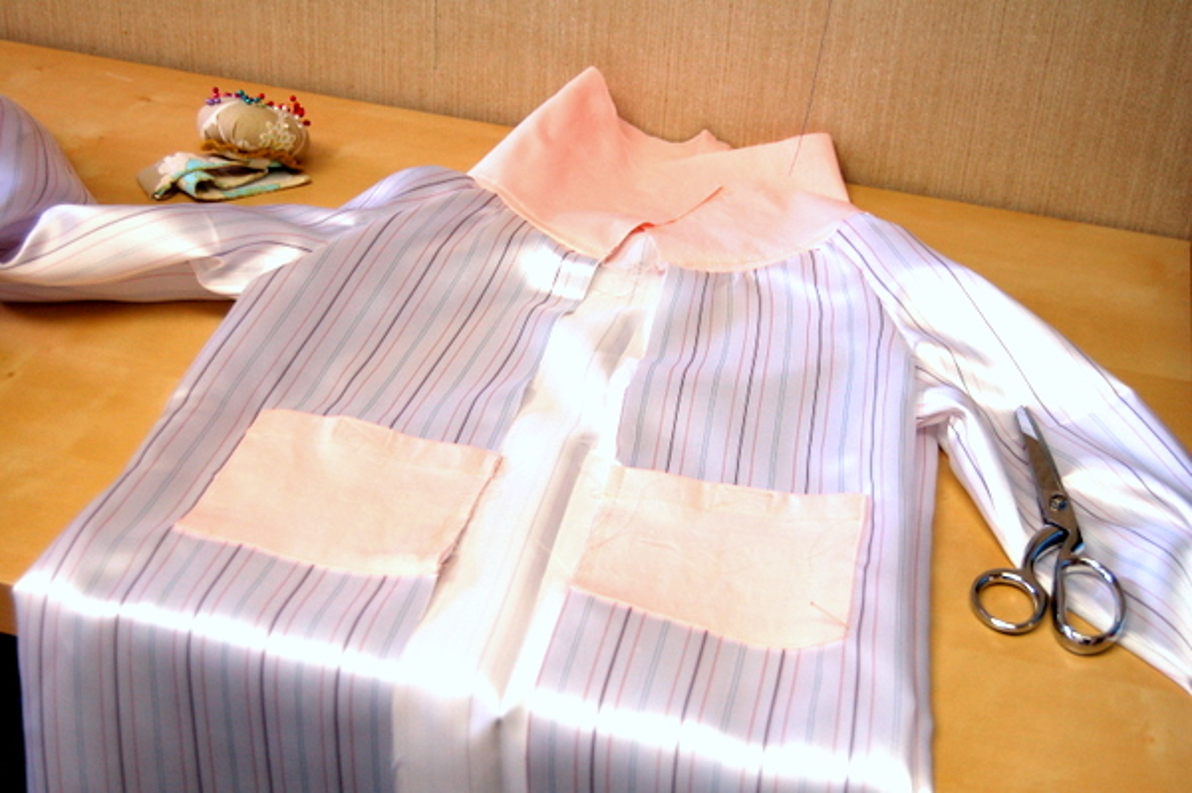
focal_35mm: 52
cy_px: 396
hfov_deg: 37.9
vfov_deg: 25.7
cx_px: 596
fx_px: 1737
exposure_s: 1/60
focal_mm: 35
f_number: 4.8
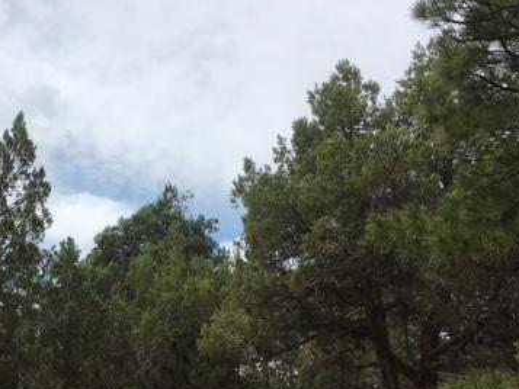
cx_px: 128
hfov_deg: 35.9
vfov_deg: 27.9
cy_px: 244
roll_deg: +0.5
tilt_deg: +14.5
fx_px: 780
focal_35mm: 52
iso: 25
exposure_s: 1/1923
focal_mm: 4.15
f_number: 2.2
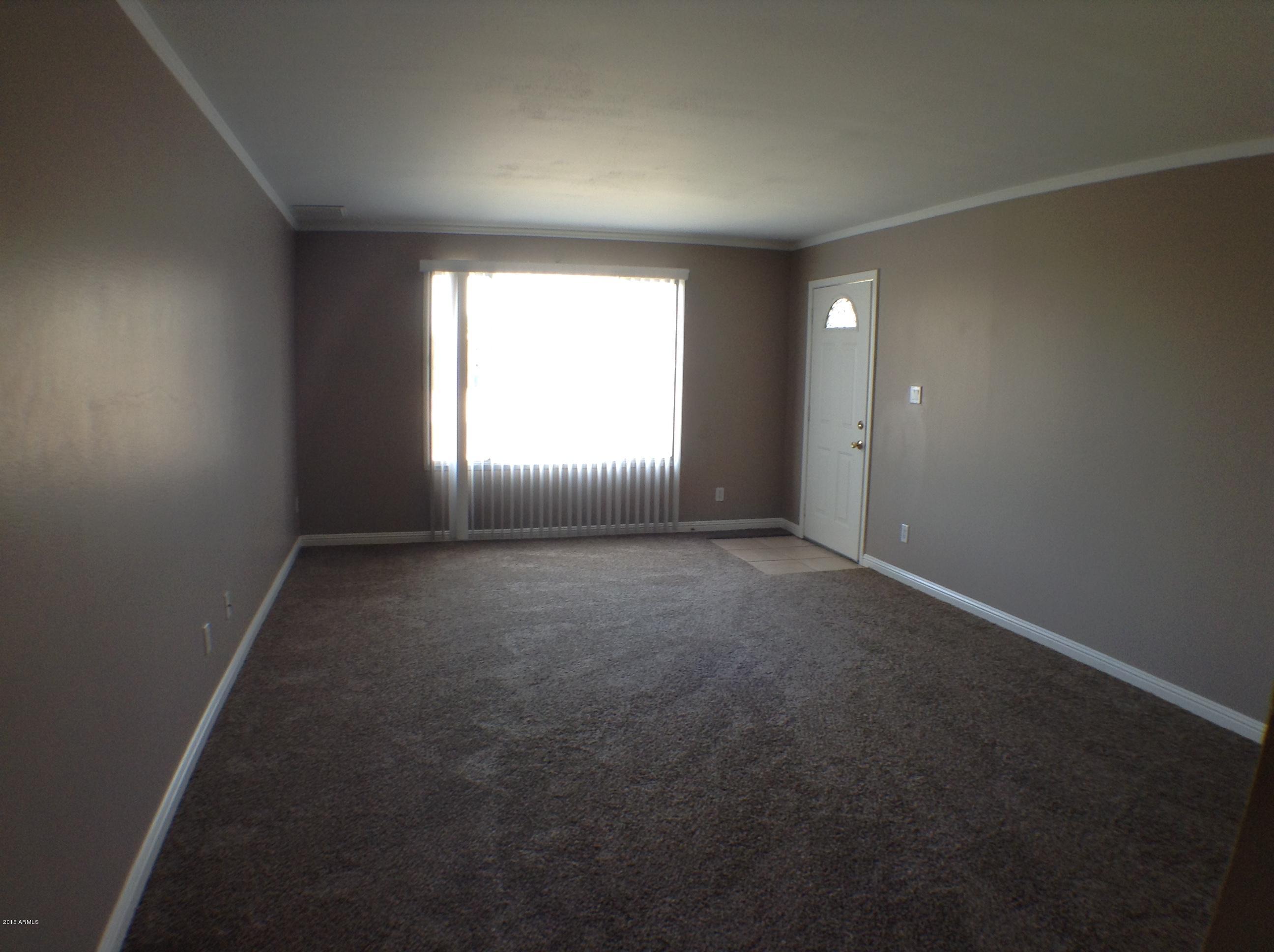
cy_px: 476
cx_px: 637
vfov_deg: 42.8
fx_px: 1213
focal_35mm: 33
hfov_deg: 55.4
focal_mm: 3.3
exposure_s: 1/24
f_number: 2.4
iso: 32
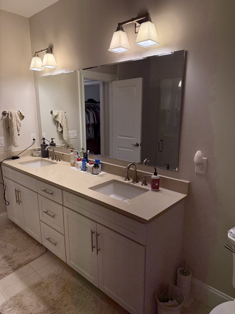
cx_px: 118
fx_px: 217
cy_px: 157
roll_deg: -0.3
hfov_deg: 56.8
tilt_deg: -11.2
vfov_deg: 71.6
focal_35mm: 24
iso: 200
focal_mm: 6.76
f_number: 1.78
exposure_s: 1/174
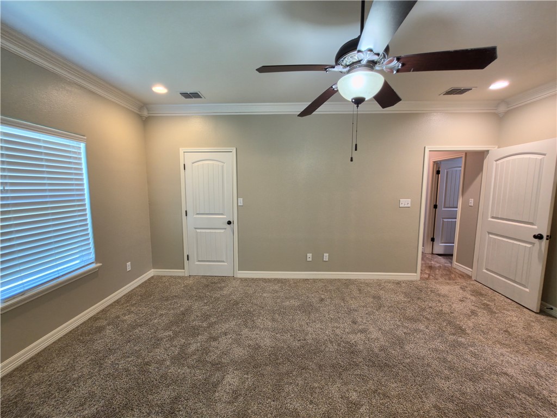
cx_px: 278
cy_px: 209
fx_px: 209
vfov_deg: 89.9
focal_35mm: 13
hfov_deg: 106.2
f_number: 1.9
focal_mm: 2.2
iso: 160
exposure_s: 1/60
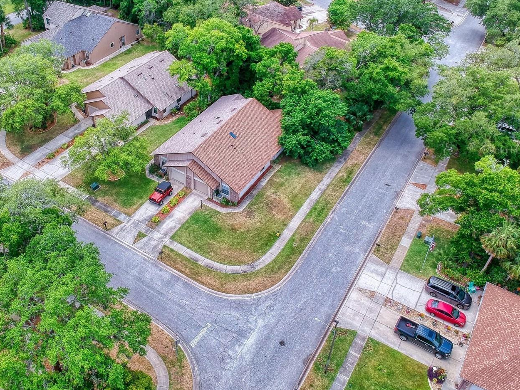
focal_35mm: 32
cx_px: 194
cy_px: 150
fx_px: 481
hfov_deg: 56.1
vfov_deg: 43.9
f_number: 2.6
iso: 100
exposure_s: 1/800
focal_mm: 4.49
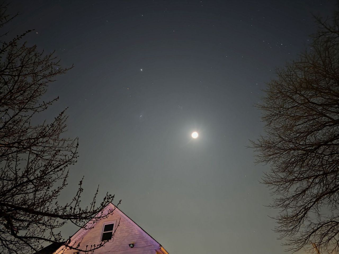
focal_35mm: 23
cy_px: 127
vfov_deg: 58.9
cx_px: 170
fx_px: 225
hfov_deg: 73.9
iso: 320
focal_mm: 6.3
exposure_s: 5.49
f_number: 1.7
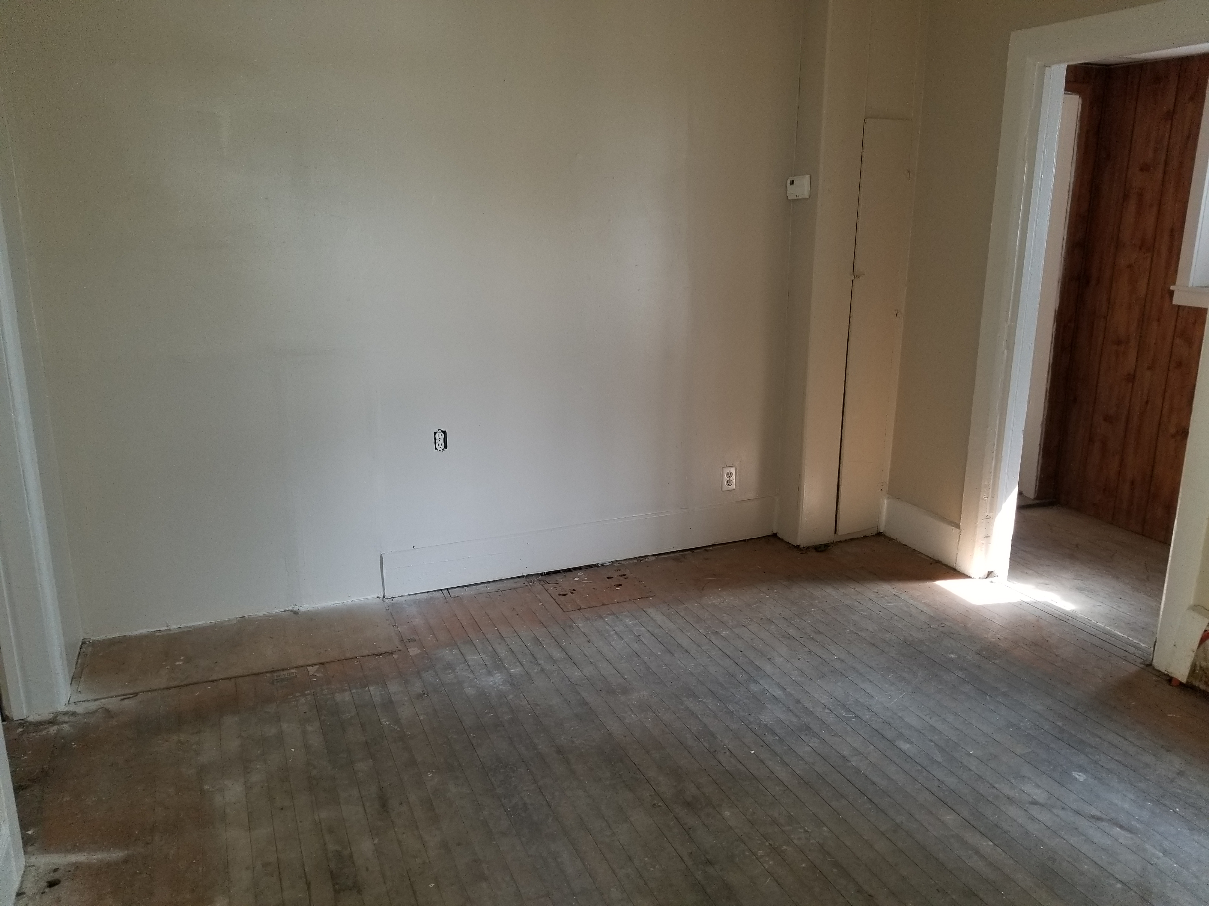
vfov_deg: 53.1
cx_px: 604
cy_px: 453
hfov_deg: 67.3
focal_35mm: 26
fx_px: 908
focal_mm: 4.3
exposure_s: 1/60
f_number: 1.7
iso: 125
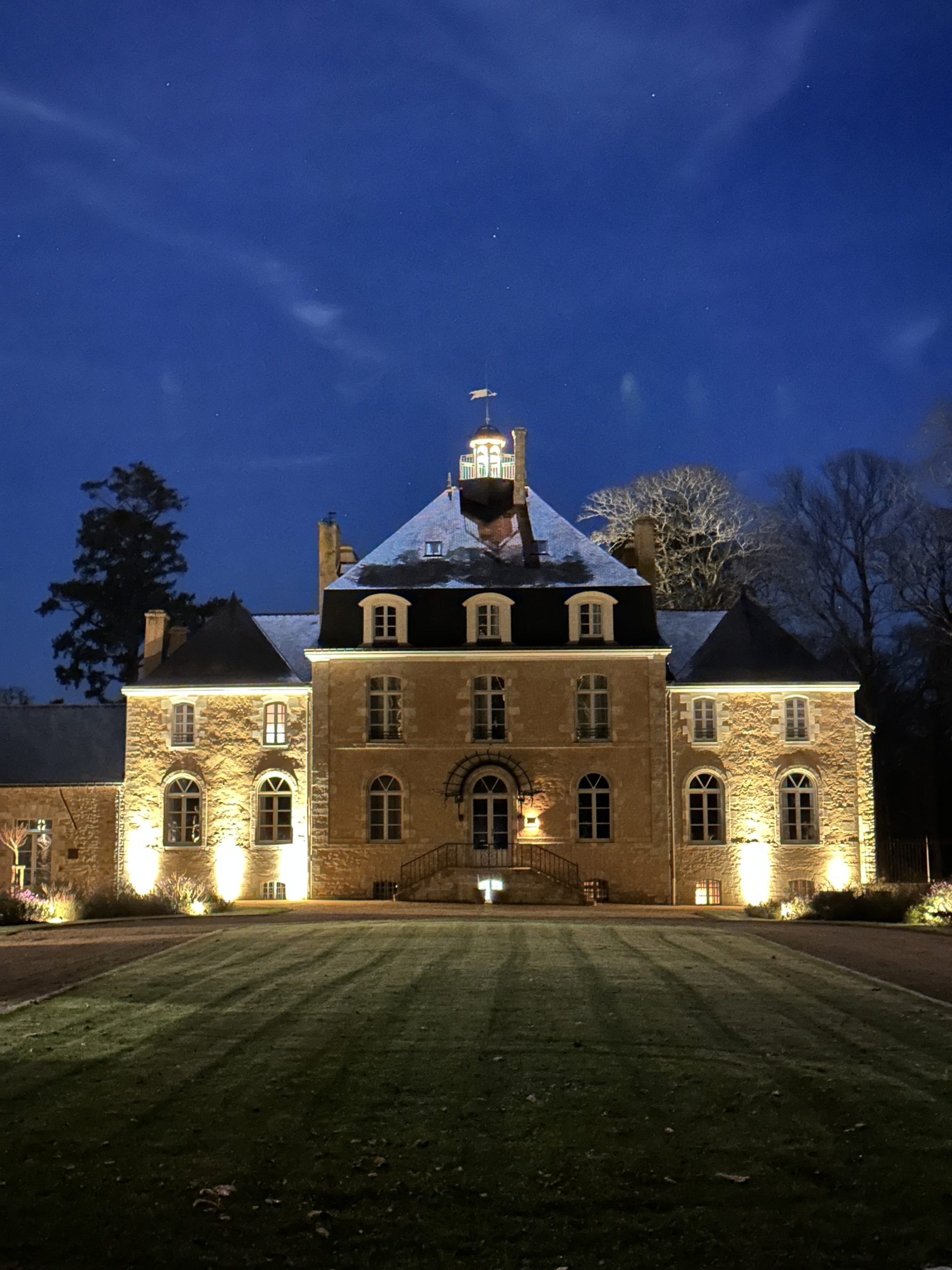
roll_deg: -0.2
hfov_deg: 30.3
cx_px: 476
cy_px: 635
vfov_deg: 39.7
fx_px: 1760
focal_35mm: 48
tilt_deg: +7.2
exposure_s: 1/2
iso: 1600
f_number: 1.78
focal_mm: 6.86
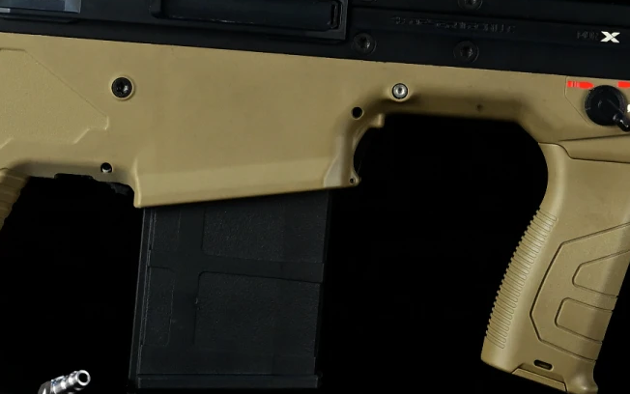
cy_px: 41
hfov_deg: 14.6
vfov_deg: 9.3
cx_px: 611
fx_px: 2422
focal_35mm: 141
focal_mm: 47
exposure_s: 1/50
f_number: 8
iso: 1250
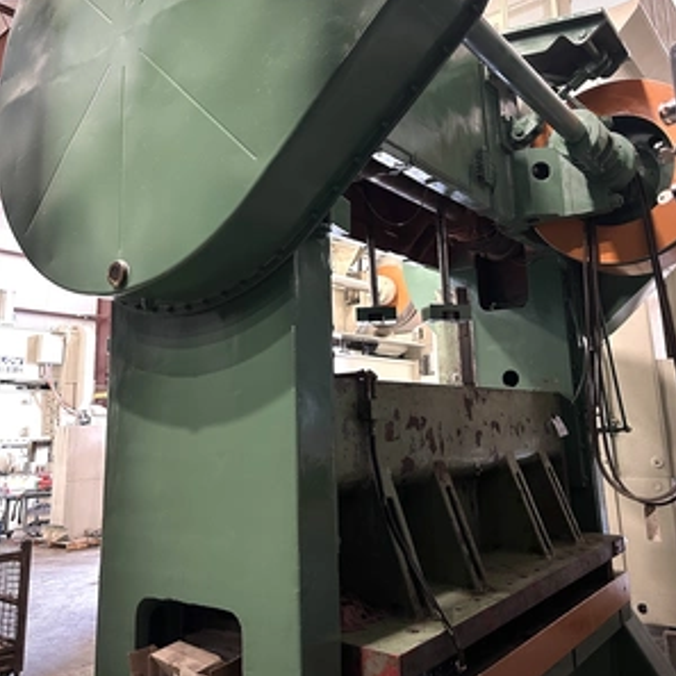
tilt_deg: +13.9
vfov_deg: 52.3
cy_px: 280
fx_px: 685
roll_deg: +2.8
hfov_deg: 52.5
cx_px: 339
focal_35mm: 31
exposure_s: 1/30
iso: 500
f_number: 1.5
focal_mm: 5.7
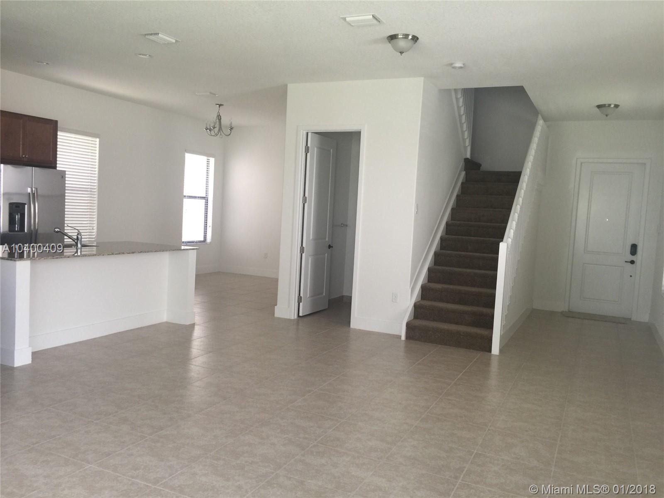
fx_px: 556
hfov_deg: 61.7
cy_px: 249
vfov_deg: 48.2
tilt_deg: -3.5
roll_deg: -3.7
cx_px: 332
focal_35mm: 29
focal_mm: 4.15
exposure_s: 1/15
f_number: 2.2
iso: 32
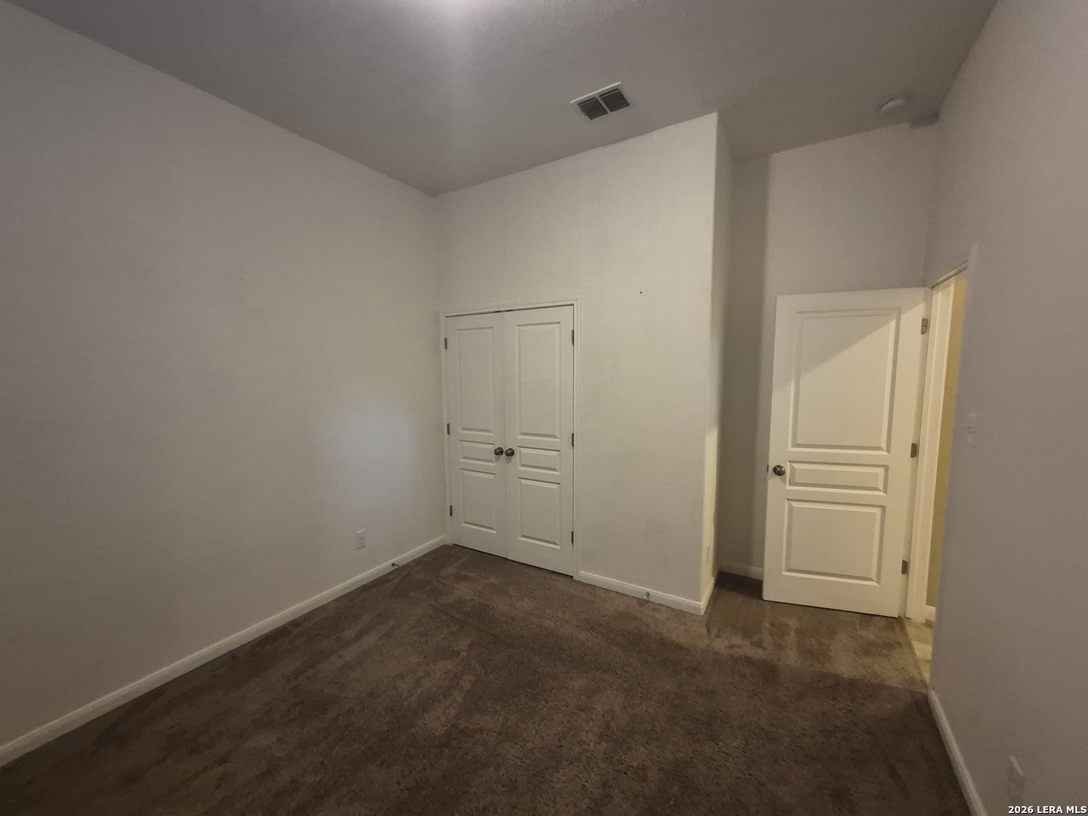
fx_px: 409
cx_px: 544
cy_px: 408
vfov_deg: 89.9
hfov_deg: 106.2
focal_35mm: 13
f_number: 2.2
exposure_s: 1/60
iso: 1000
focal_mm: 1.74
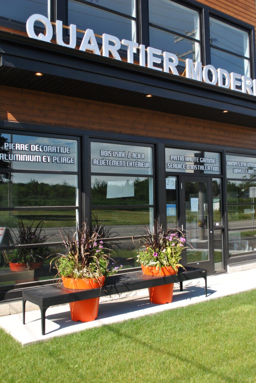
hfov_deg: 37.0
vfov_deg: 53.1
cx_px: 128
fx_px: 383
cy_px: 192
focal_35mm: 36
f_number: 7.1
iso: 100
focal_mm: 24
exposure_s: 1/200
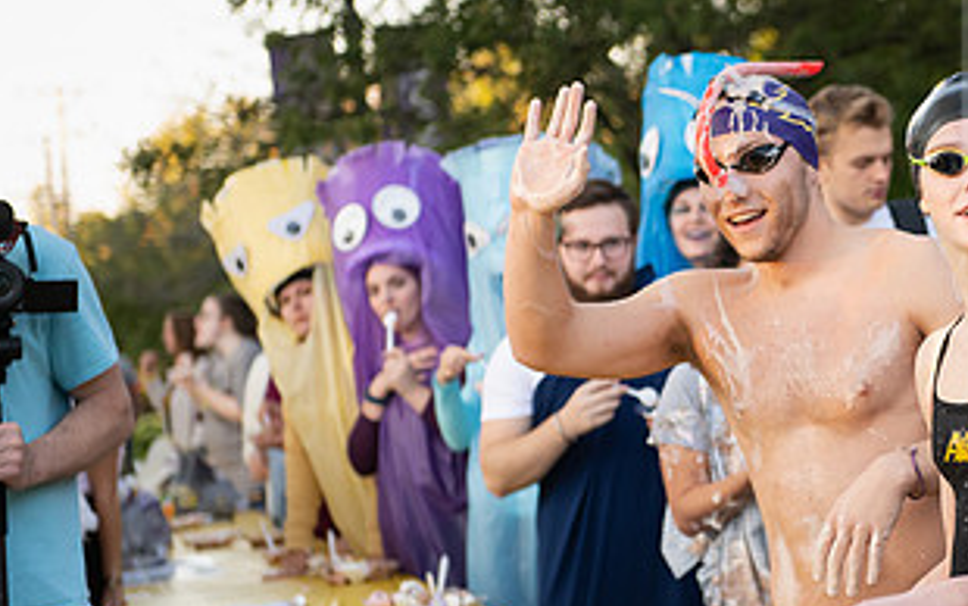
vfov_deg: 10.4
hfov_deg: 16.4
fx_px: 3325
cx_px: 868
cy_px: 301
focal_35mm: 126
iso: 640
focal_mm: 66
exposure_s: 1/320
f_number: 3.5
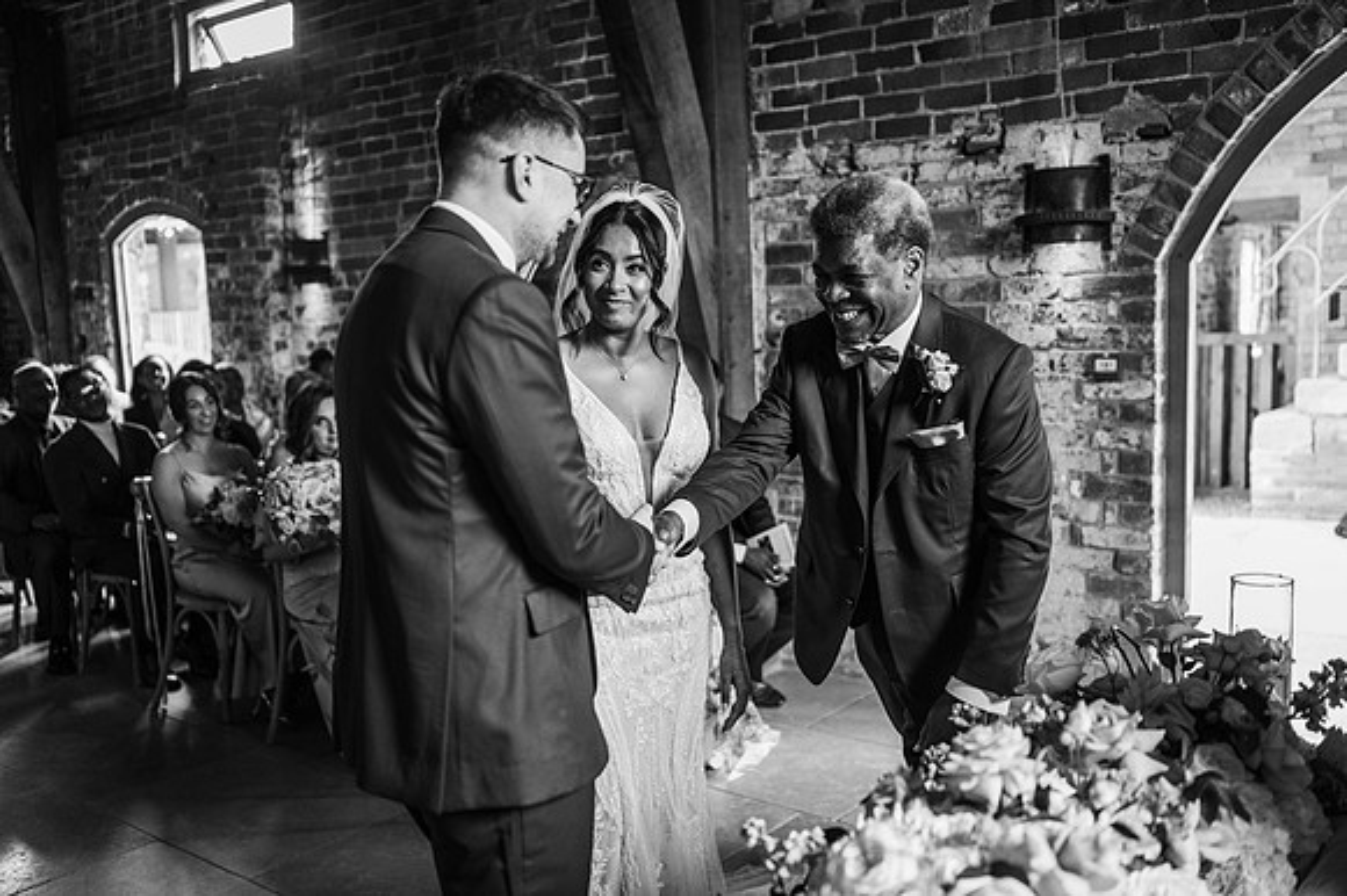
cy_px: 448
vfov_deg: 37.8
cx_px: 674
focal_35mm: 35
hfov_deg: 54.5
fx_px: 1309
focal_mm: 35
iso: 800
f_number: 2
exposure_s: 1/200
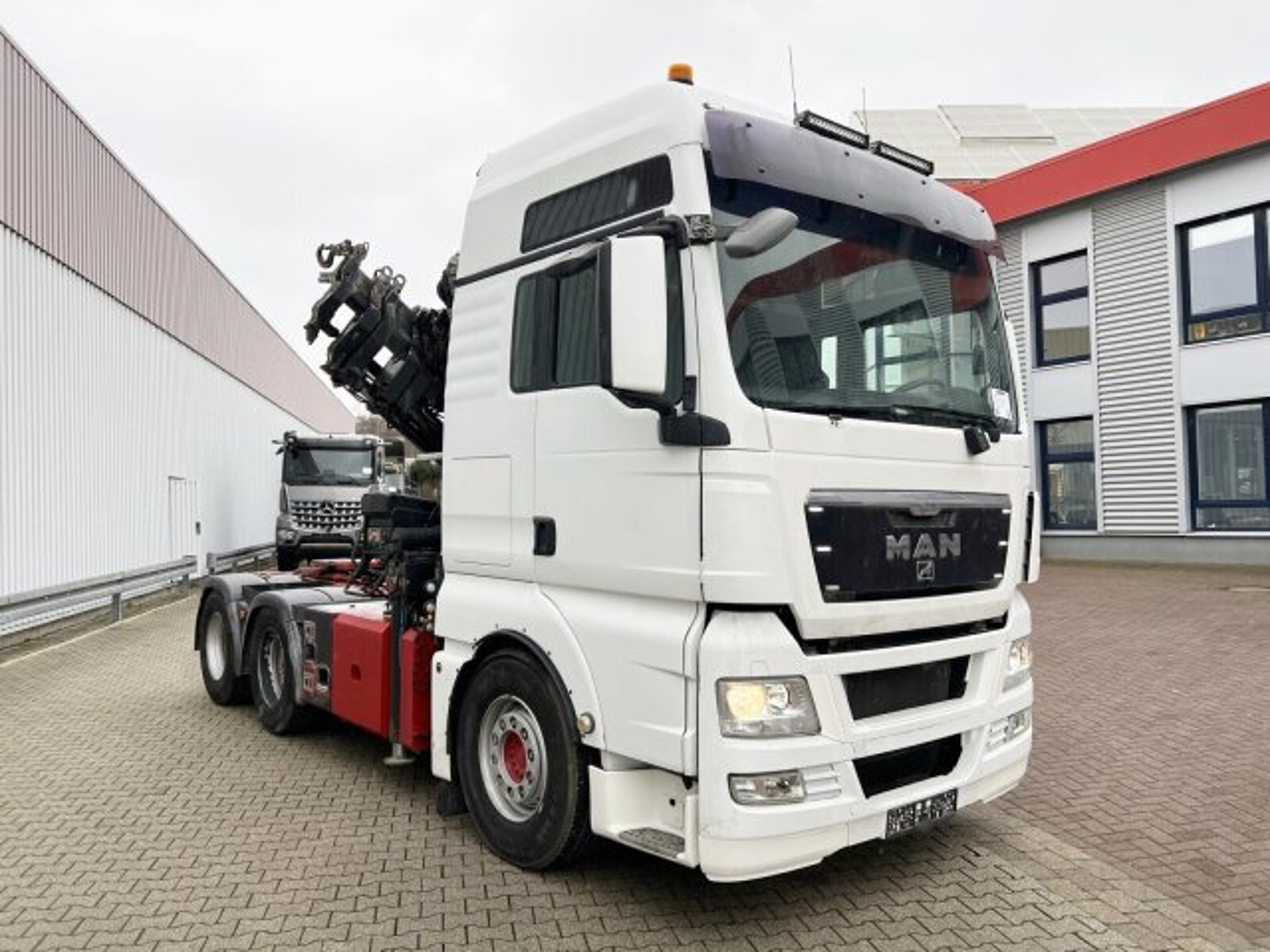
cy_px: 476
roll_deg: +1.4
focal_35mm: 26
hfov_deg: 67.3
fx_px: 954
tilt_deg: +2.2
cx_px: 635
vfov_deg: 53.1
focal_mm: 5.7
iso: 50
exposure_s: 1/478
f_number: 1.5
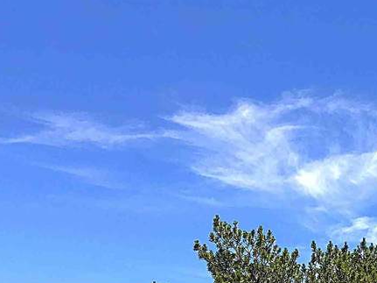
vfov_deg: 14.2
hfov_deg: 19.4
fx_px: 1067
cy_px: 418
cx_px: 388
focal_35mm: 98
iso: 20
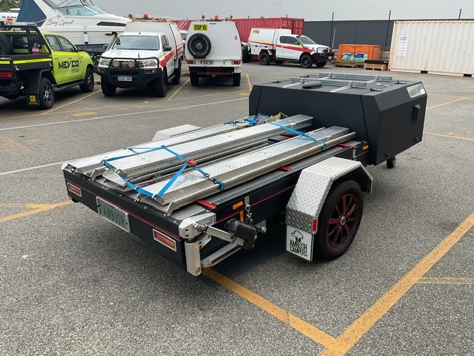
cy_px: 178
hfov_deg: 61.7
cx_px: 237
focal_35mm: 29
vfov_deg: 48.2
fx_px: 397
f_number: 1.8
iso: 16
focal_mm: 3
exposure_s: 1/842
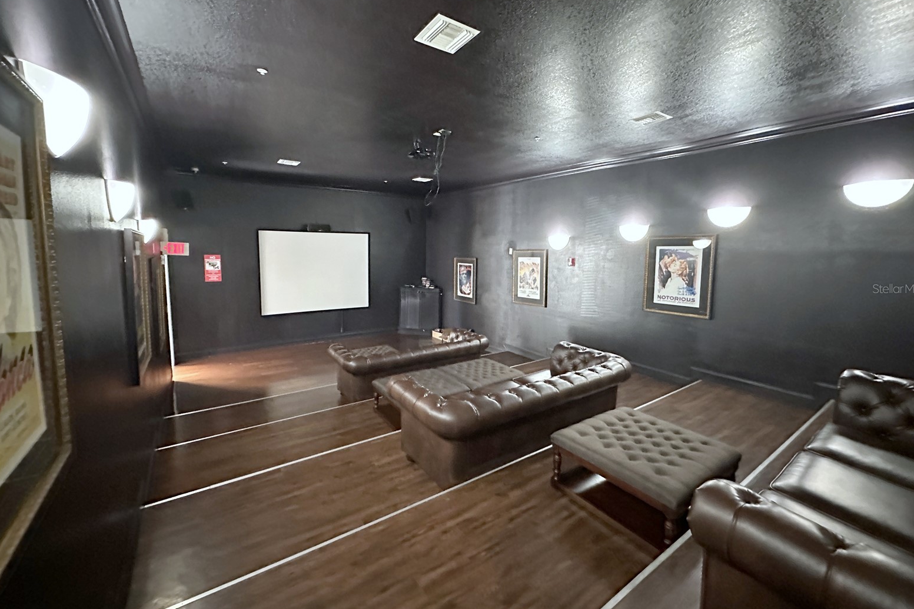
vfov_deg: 77.2
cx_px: 457
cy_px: 288
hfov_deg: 100.4
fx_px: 381
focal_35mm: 15
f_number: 2.2
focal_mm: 2.22
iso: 1250
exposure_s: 1/40
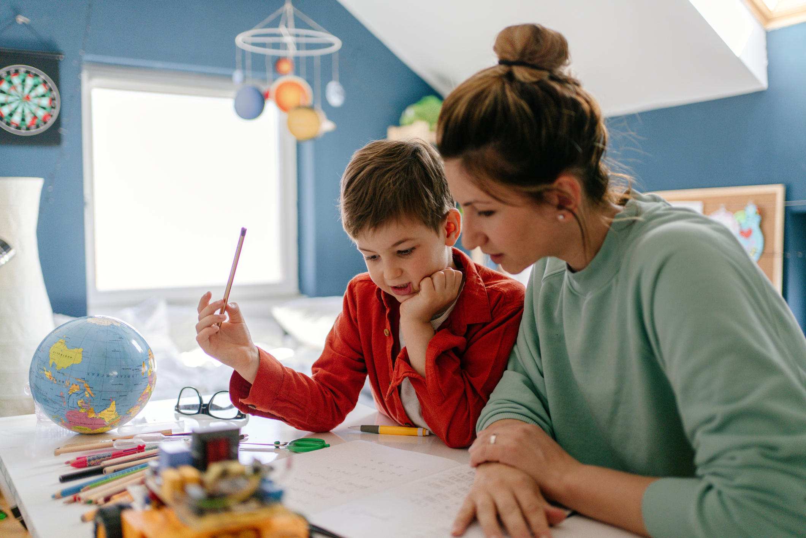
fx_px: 784
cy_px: 269
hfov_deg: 54.4
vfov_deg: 37.9
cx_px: 403
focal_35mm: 35
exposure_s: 1/500
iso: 500
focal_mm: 35
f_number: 1.8
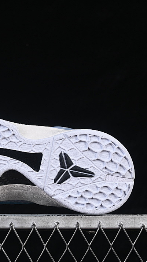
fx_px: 825
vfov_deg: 18.0
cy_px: 131
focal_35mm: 119
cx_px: 0
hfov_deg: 10.1
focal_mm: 50
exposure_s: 1/80
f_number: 8
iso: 160
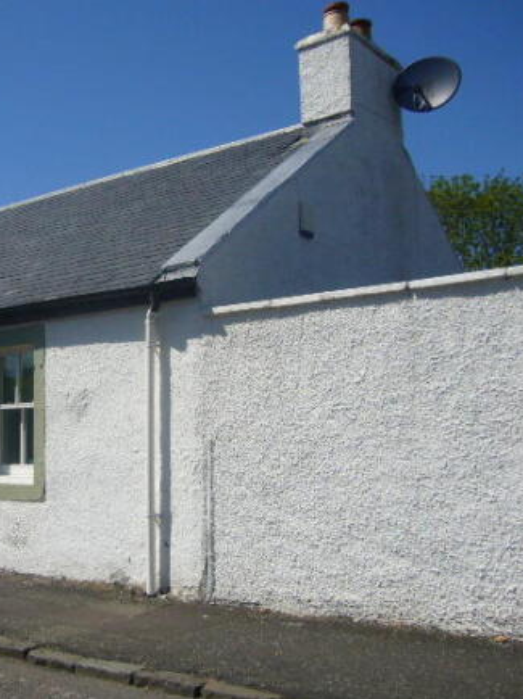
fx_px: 867
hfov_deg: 32.7
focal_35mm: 43
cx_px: 109
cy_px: 350
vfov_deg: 43.9
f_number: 5.6
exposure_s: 1/500
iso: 80
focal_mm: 4.6
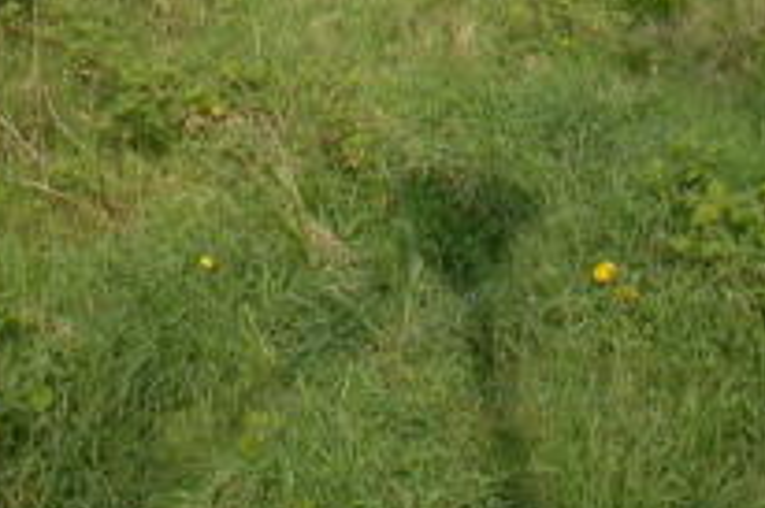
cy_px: -202
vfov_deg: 11.8
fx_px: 2378
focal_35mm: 112
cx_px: 551
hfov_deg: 18.2
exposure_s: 1/327
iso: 100
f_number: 6.7
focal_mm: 7.85
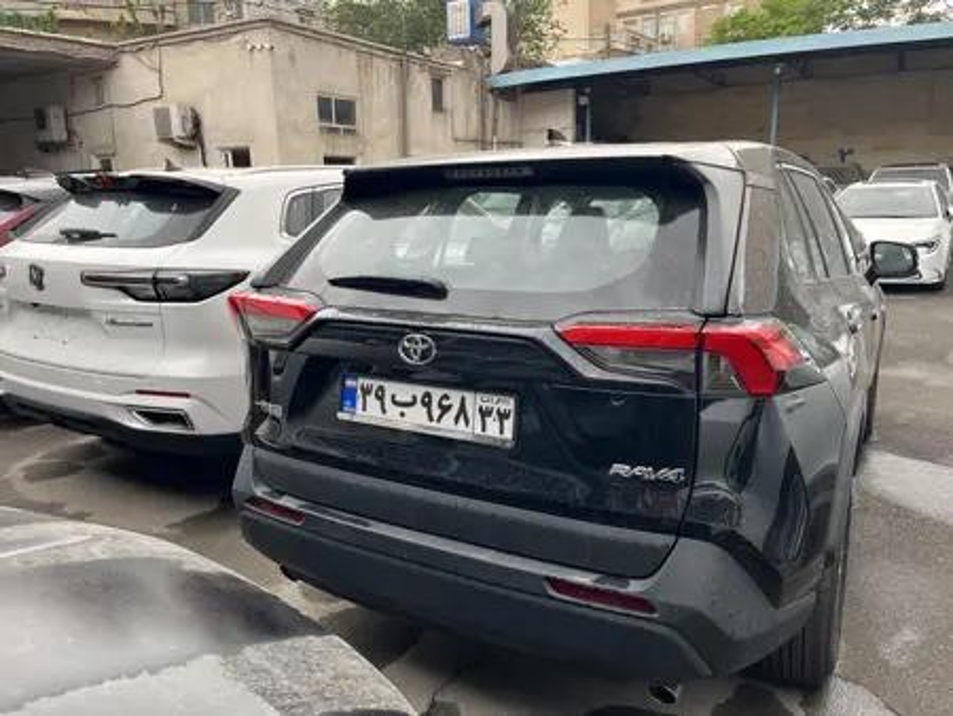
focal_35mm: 26
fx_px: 716
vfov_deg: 53.1
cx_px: 476
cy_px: 358
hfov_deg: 67.3
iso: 32
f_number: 1.6
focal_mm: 5.1
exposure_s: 1/122
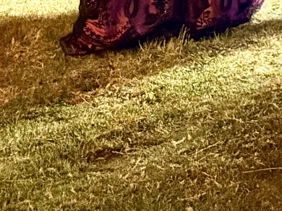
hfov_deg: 10.2
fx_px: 1214
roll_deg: +0.6
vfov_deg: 8.9
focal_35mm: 149
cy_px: -306
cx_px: 812
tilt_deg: -2.4
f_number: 1.78
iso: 640
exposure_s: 1/33
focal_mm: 6.76
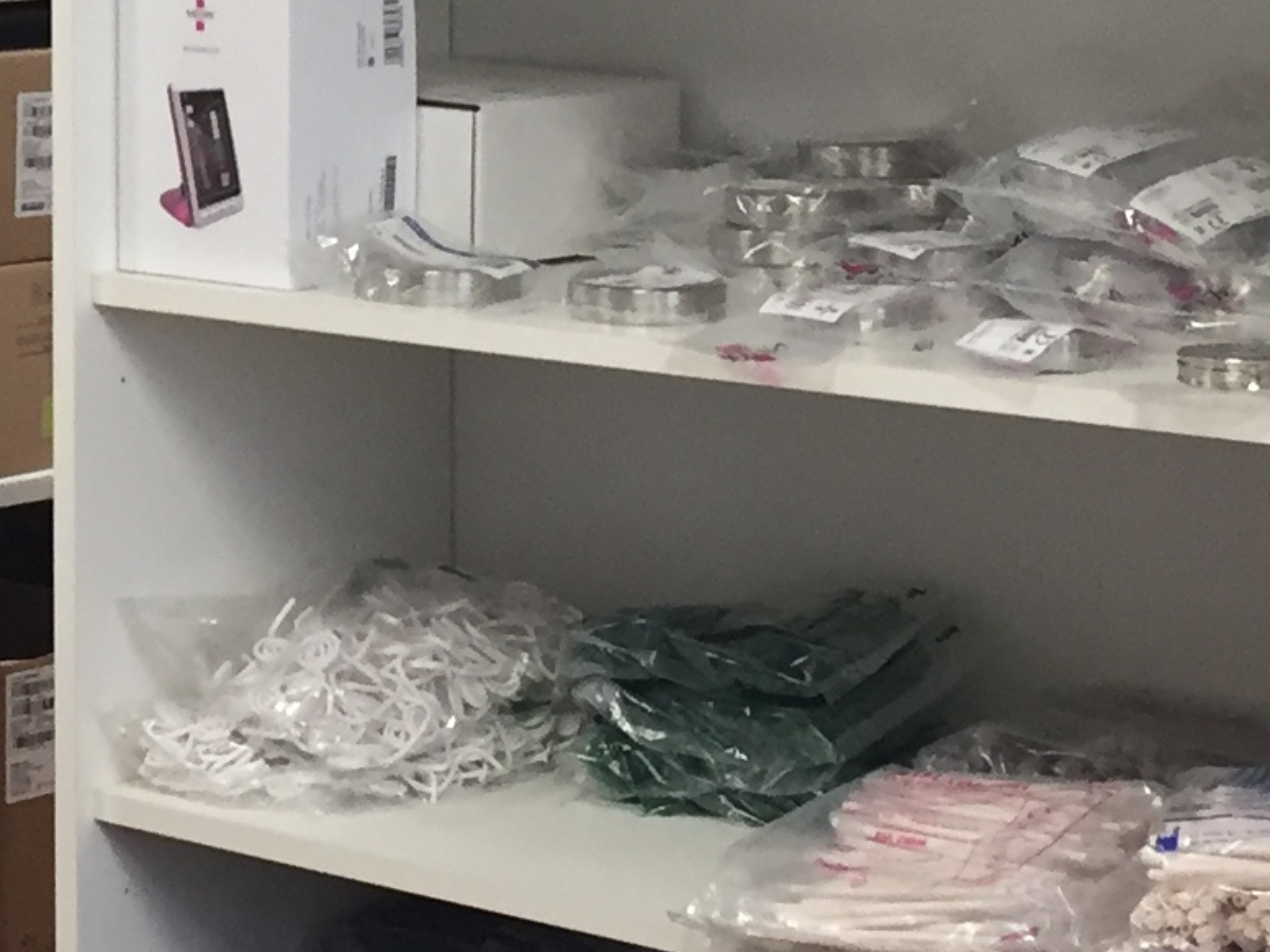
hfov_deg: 15.6
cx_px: -231
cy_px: -170
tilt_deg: -2.7
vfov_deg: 11.9
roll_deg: -0.2
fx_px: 4476
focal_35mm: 122
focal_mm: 4.15
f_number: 2.2
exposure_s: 1/33
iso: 40
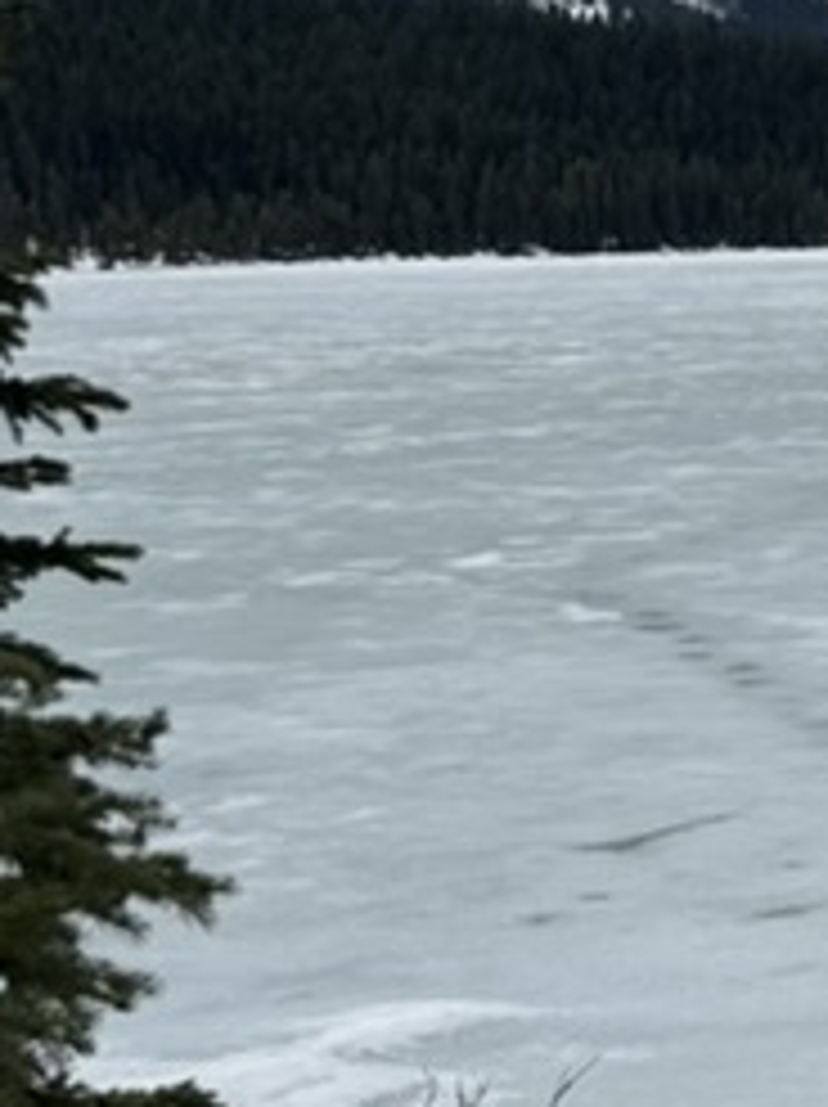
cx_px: 1112
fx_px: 3195
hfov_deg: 14.1
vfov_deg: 19.7
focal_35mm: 100
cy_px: 590
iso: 80
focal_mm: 6.76
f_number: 1.78
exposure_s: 1/9091
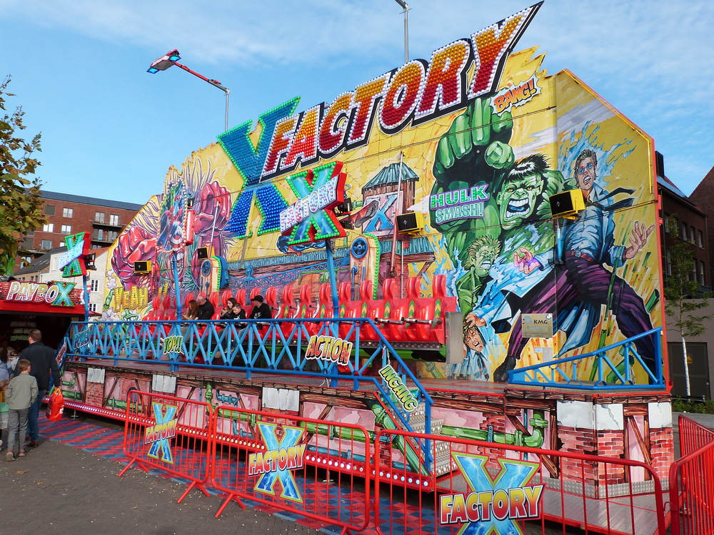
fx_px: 516
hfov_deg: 69.4
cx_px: 357
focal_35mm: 25
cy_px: 268
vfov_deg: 54.9
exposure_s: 1/250
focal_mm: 4.5
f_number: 4.5
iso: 100
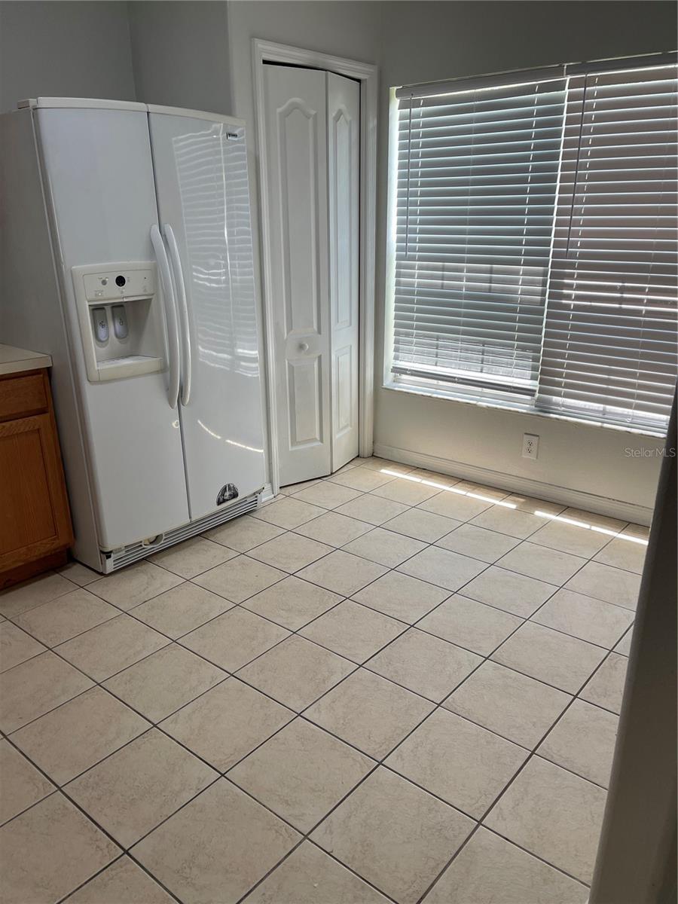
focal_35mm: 25
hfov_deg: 54.9
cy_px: 452
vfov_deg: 69.4
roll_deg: +1.7
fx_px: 653
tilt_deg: -19.7
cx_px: 339
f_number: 1.6
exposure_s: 1/120
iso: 64
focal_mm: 5.1
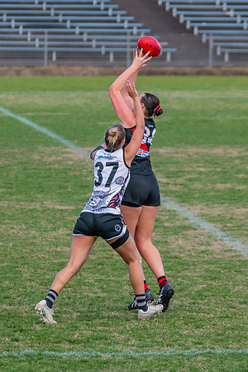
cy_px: 180
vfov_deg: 4.5
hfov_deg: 3.0
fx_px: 4715
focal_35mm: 456
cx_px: 130
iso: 800
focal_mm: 190
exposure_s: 1/1250
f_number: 4.5
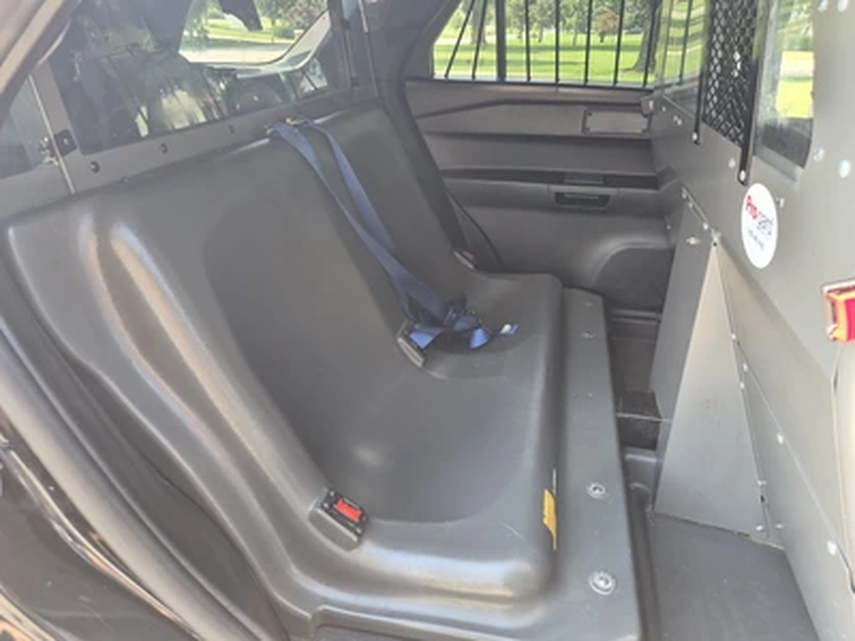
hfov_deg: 73.9
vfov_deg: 58.9
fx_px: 568
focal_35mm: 23
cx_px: 428
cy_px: 320
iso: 125
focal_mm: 5.4
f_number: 1.8
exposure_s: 1/180
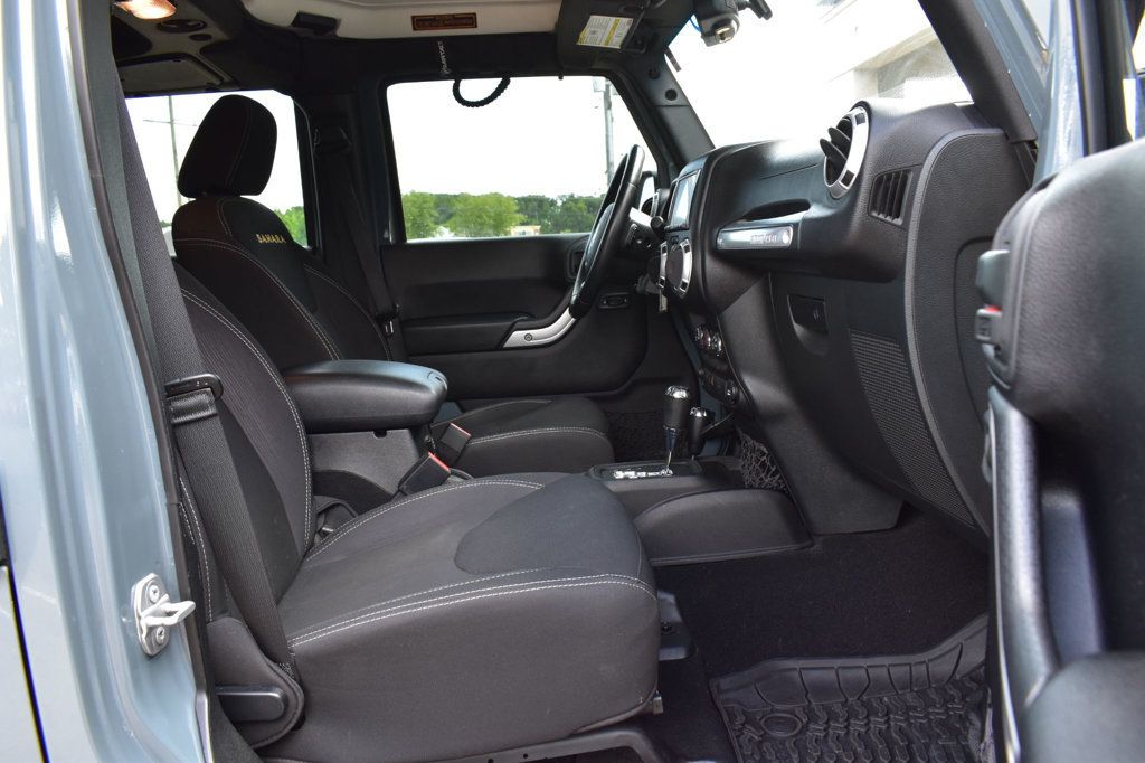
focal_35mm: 27
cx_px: 572
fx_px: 858
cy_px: 382
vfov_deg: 47.9
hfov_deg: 67.4
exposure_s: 1/50
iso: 400
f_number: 8
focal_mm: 18
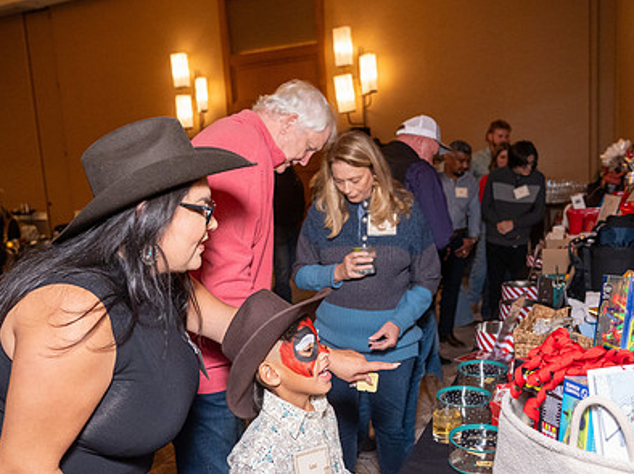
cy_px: 268
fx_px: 622
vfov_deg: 41.7
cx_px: 307
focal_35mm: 34
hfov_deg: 54.0
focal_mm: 24
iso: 3200
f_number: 4
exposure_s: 1/60
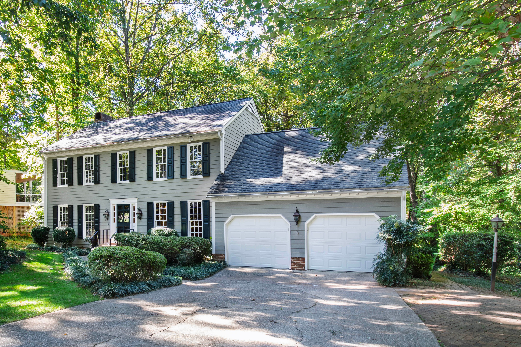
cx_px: 189
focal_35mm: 25
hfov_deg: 70.1
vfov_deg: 50.8
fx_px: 362
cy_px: 216
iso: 100
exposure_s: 1/8
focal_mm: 12
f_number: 8
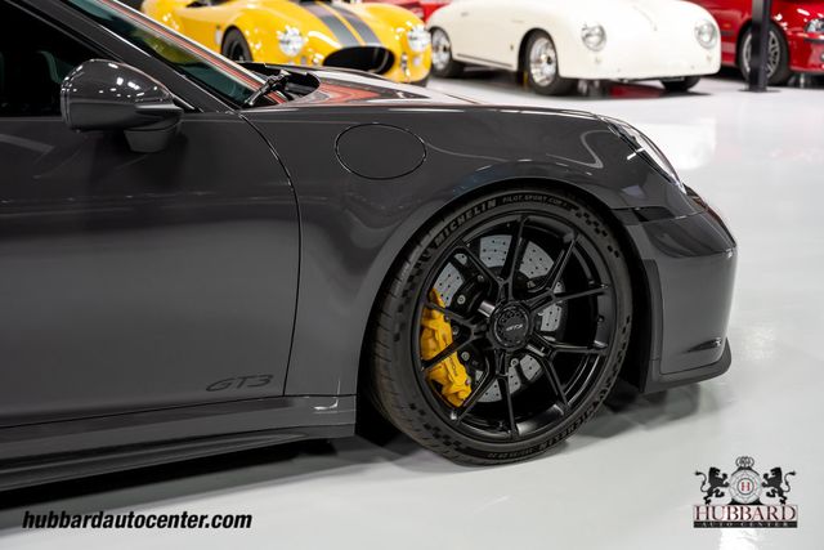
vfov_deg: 24.6
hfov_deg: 36.2
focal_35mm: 55
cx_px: 412
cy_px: 275
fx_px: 1259
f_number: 4
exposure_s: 1/60
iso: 800
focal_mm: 55
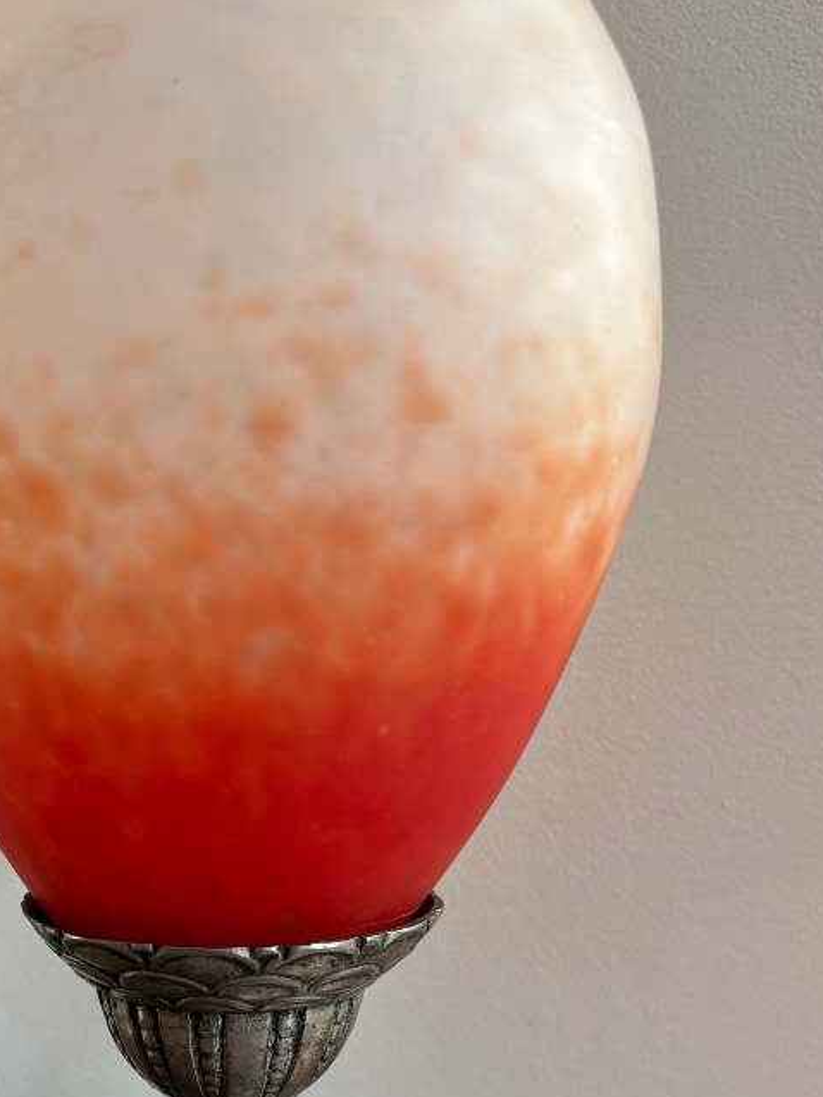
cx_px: 215
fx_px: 1553
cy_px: 861
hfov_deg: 29.3
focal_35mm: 49
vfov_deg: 37.6
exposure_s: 1/121
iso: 80
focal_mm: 5.96
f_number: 1.6
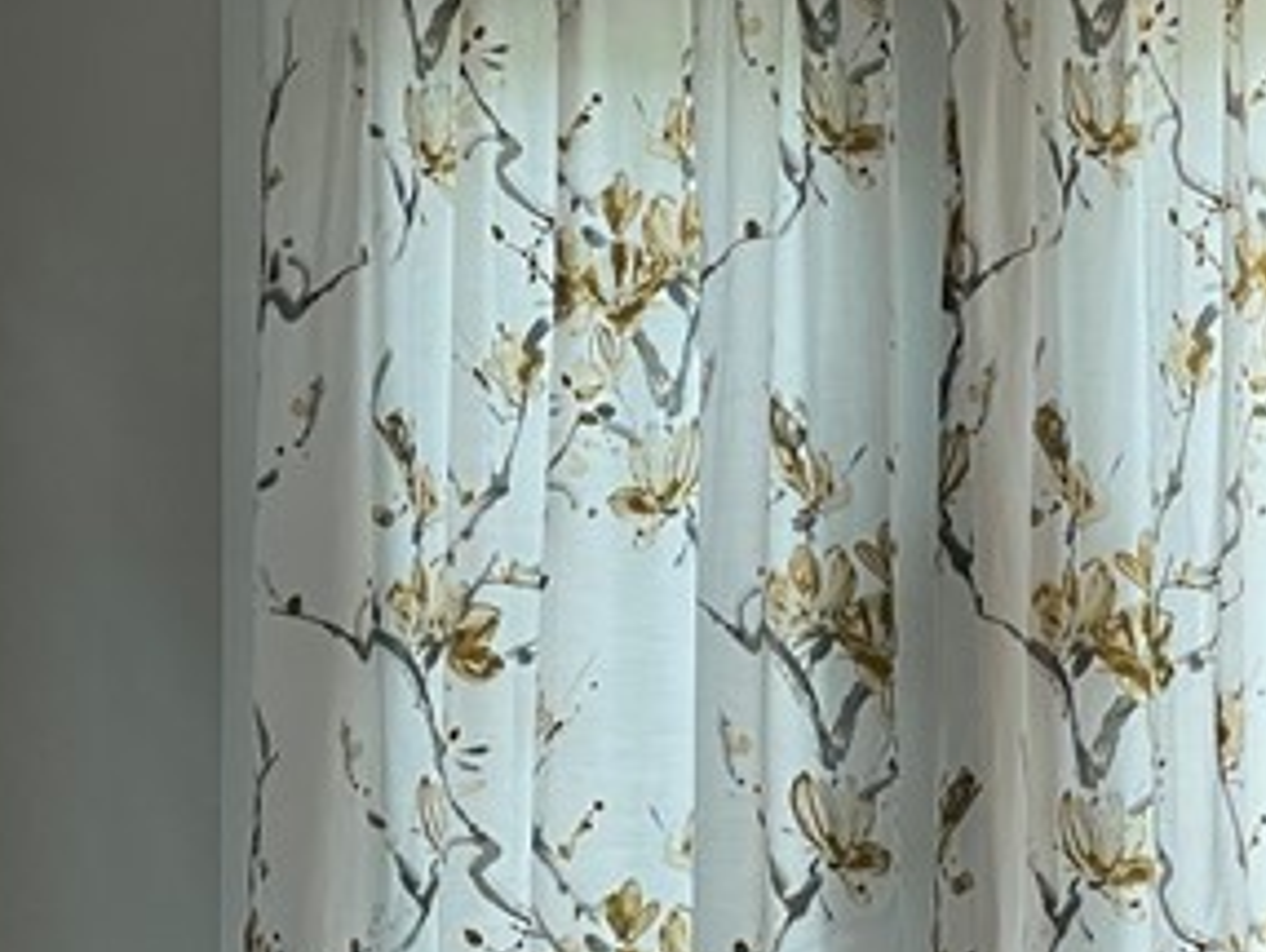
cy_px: 301
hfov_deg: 10.6
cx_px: 1138
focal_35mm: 186
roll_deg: +0.3
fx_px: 6808
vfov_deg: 8.0
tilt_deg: +1.8
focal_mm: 6
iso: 125
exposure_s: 1/60
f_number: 2
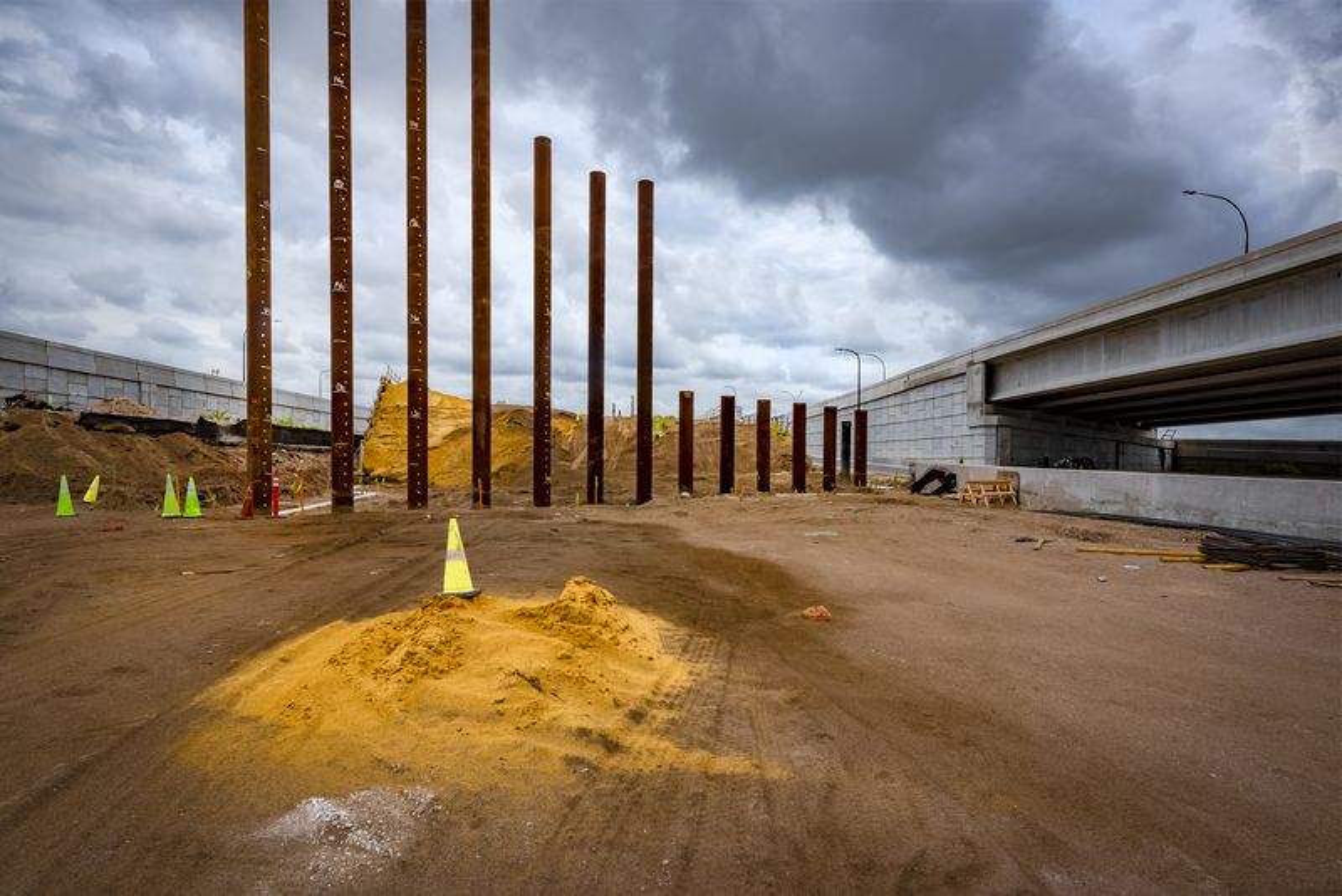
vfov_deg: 64.6
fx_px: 708
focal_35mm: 19
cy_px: 448
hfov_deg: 86.9
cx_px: 671
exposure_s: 1/200
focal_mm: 19
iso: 200
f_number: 16
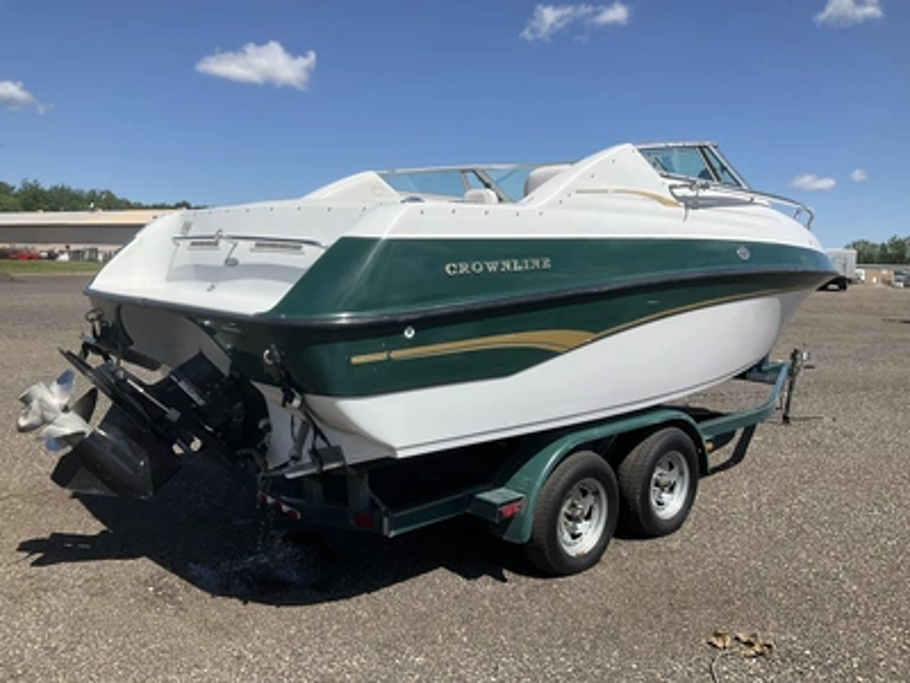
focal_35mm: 29
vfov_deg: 48.2
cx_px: 455
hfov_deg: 61.7
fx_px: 762
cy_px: 342
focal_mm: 3
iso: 25
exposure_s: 1/2427
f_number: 1.8
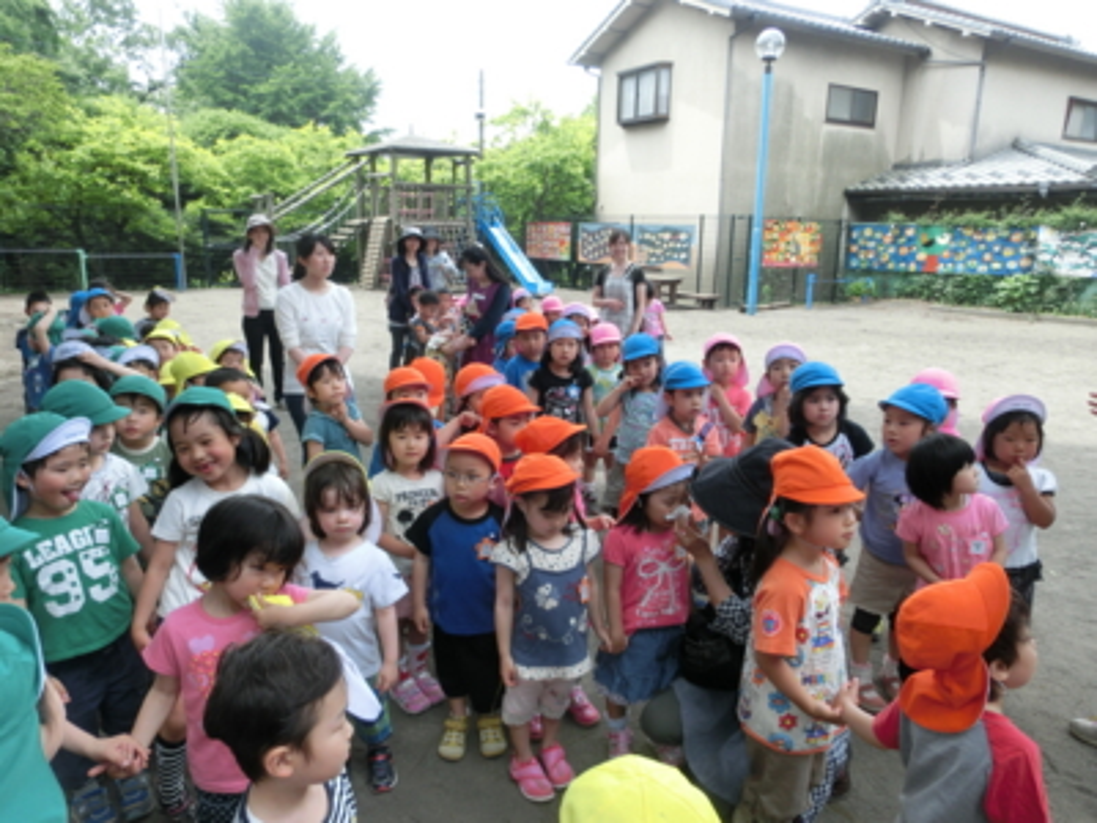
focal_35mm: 24
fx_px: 761
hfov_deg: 71.6
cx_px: 548
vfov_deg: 56.8
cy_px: 412
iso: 80
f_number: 3
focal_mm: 4.24
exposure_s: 1/320
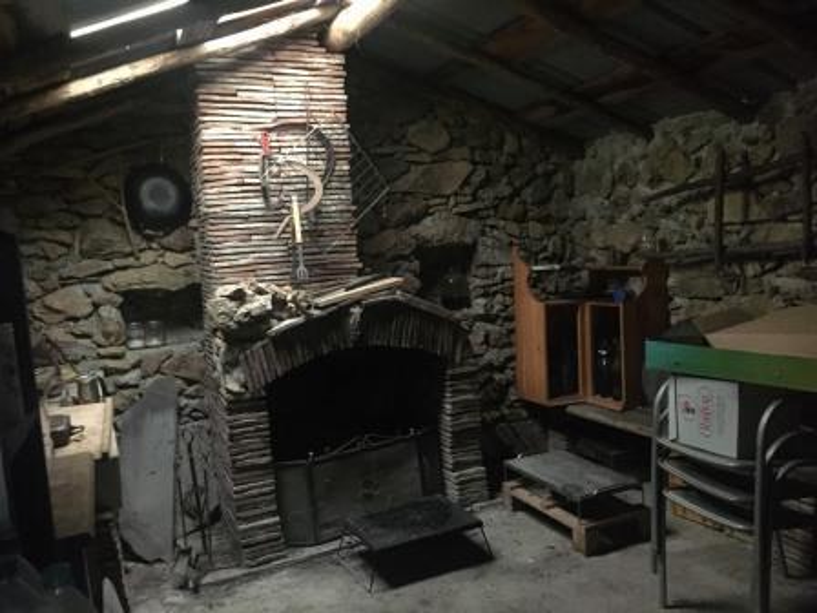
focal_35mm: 29
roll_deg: +2.2
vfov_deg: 48.2
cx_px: 408
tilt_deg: -5.2
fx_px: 684
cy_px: 306
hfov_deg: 61.7
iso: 1000
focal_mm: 4.15
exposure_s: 1/17
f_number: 2.2
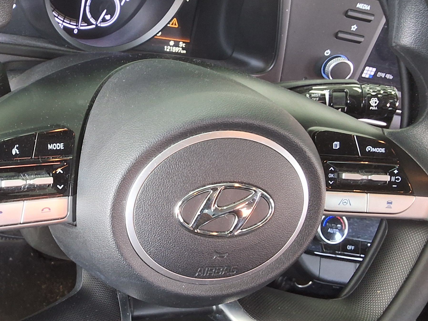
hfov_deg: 35.8
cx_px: 64
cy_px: 135
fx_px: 631
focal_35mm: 51
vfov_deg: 28.5
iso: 160
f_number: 1.9
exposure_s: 1/30
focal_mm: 2.91
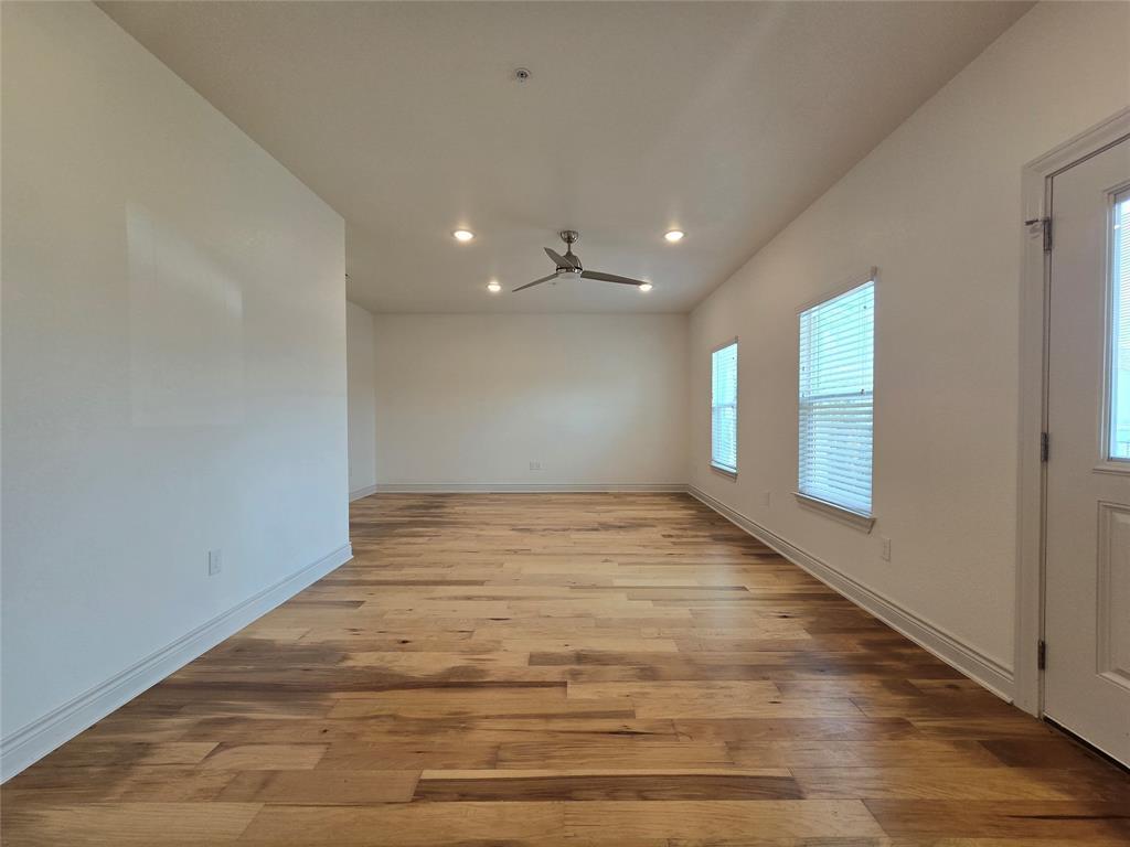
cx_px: 565
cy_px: 424
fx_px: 424
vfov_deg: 89.9
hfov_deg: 106.2
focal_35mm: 13
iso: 50
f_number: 2.2
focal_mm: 2.2
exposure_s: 1/120
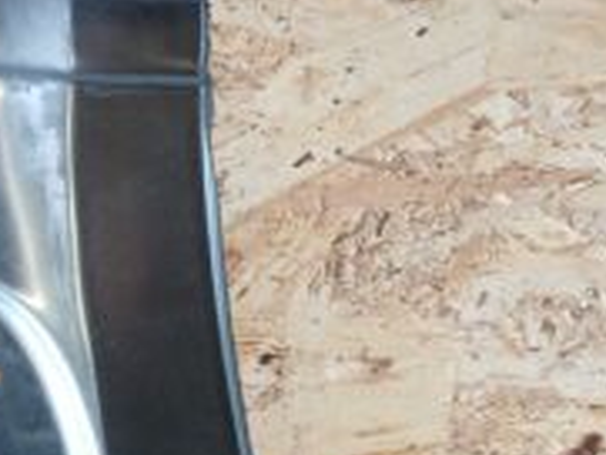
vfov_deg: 17.0
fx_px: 1507
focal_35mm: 86
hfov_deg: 22.1
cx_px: 44
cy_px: 398
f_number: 1.8
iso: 200
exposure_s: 1/50
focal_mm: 3.98
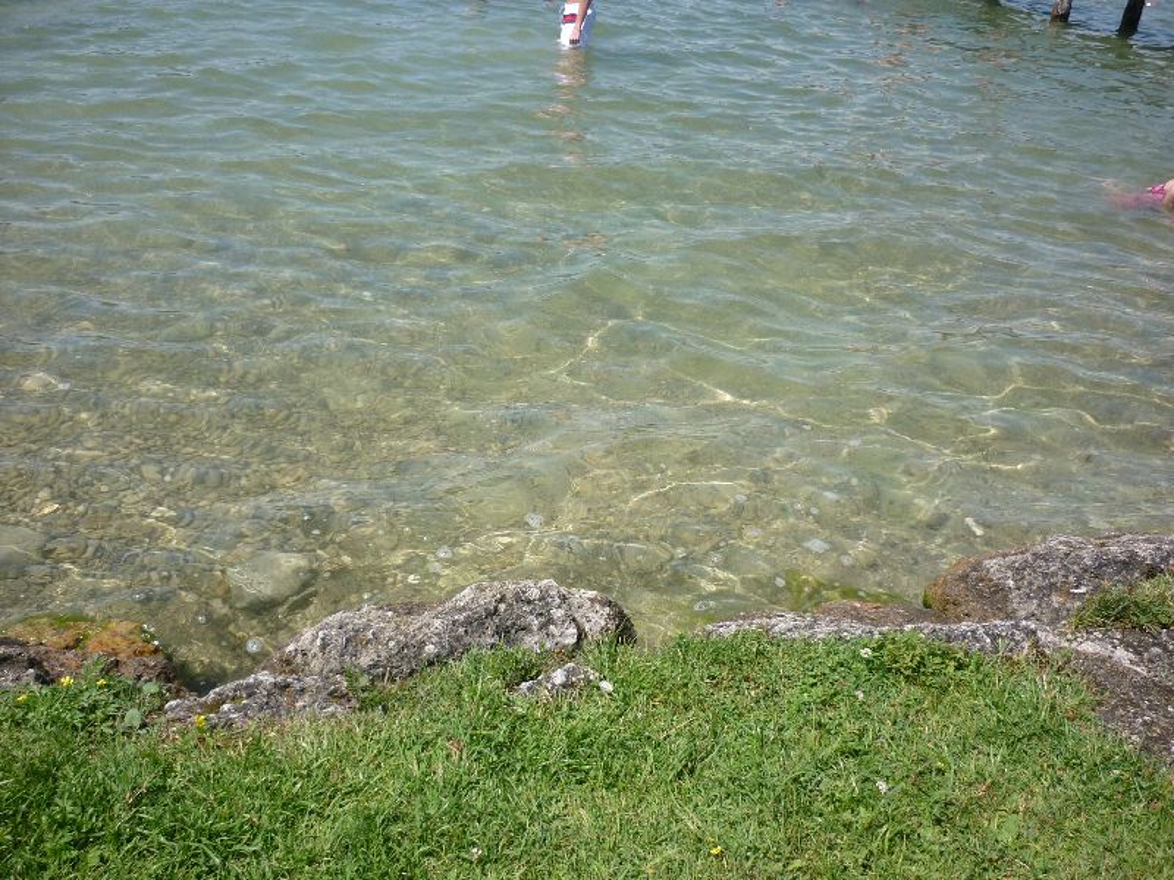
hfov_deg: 55.4
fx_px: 1119
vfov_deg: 42.9
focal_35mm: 33
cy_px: 440
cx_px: 587
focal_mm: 5.5
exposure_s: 1/160
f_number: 8
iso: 80
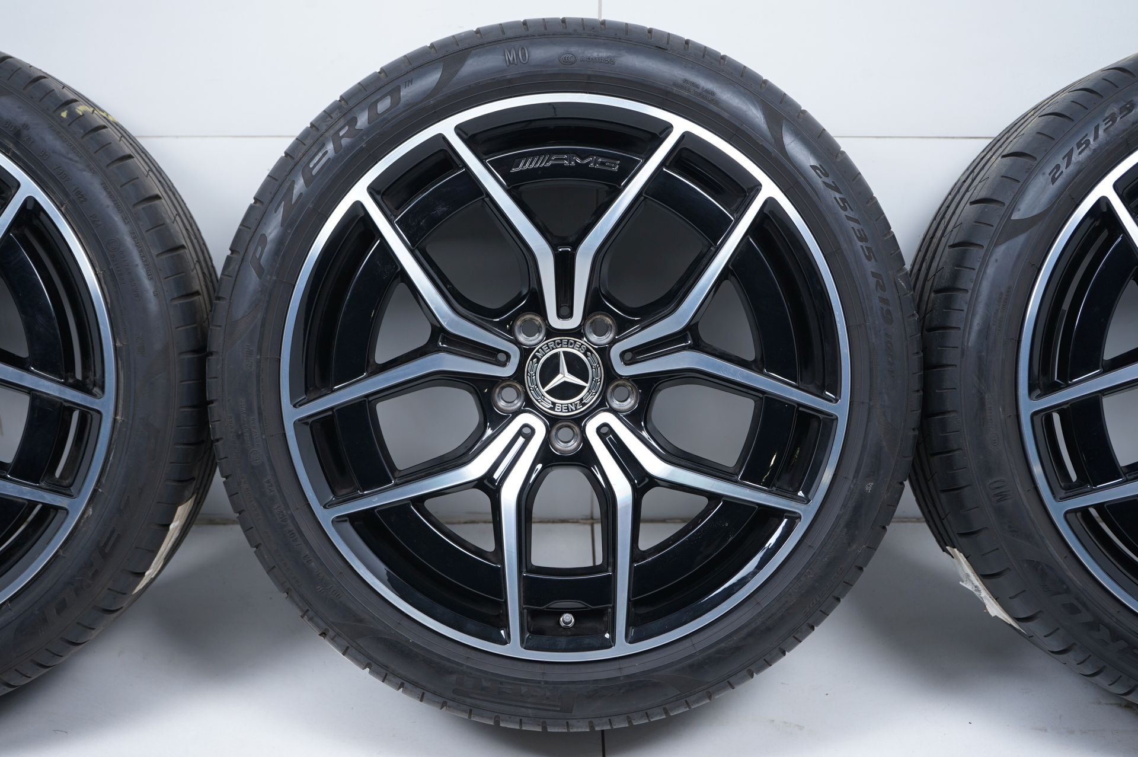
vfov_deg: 26.0
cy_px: 378
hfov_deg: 38.2
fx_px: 1642
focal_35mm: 52
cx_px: 569
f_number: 7.1
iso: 250
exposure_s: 1/125
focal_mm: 52
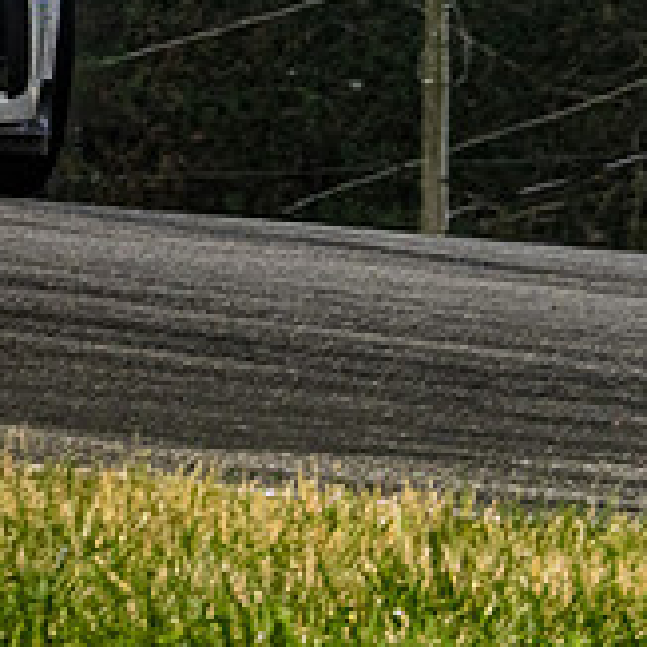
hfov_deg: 1.1
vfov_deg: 1.1
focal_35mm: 1575
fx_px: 33305
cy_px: -83
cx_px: -505
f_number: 16
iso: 400
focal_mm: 210
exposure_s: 1/320
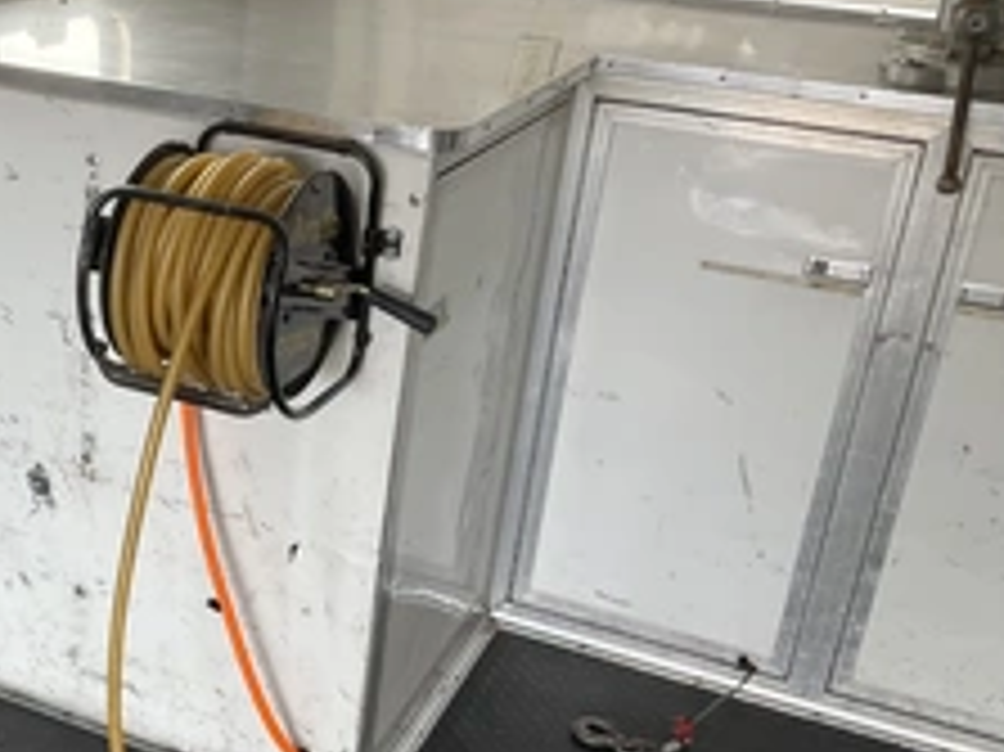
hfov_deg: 35.1
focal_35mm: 52
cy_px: 432
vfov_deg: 28.0
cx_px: 135
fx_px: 1507
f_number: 1.8
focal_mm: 3
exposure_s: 1/60
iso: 50
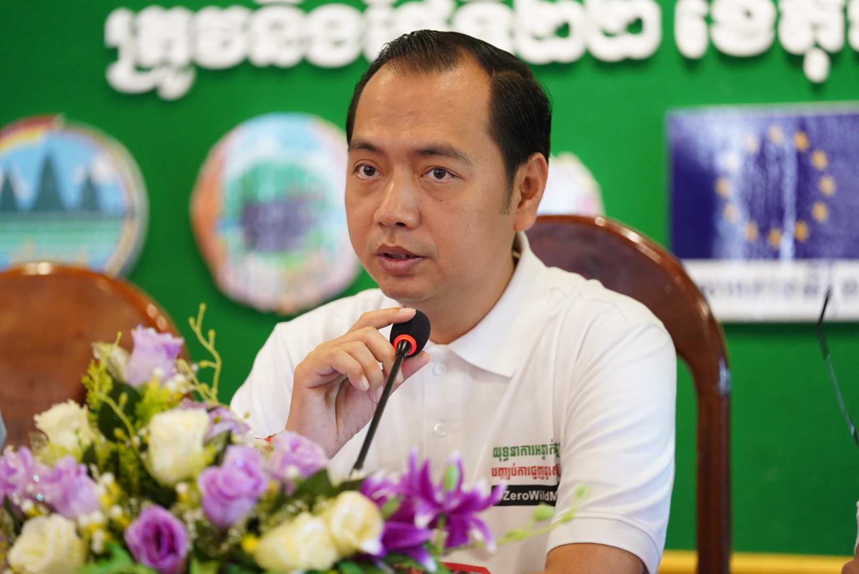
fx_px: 4393
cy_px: 287
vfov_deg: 7.5
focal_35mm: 184
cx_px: 430
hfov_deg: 11.2
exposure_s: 1/80
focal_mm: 184
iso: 2500
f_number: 2.8
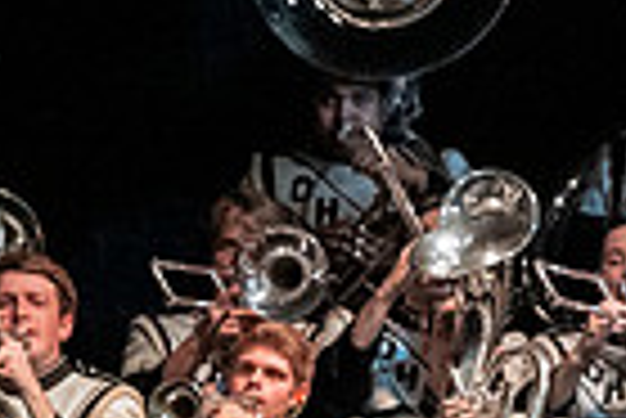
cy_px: 706
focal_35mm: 874
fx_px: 15214
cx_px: 261
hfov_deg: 2.4
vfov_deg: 1.6
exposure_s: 1/500
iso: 4000
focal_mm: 140
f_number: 4
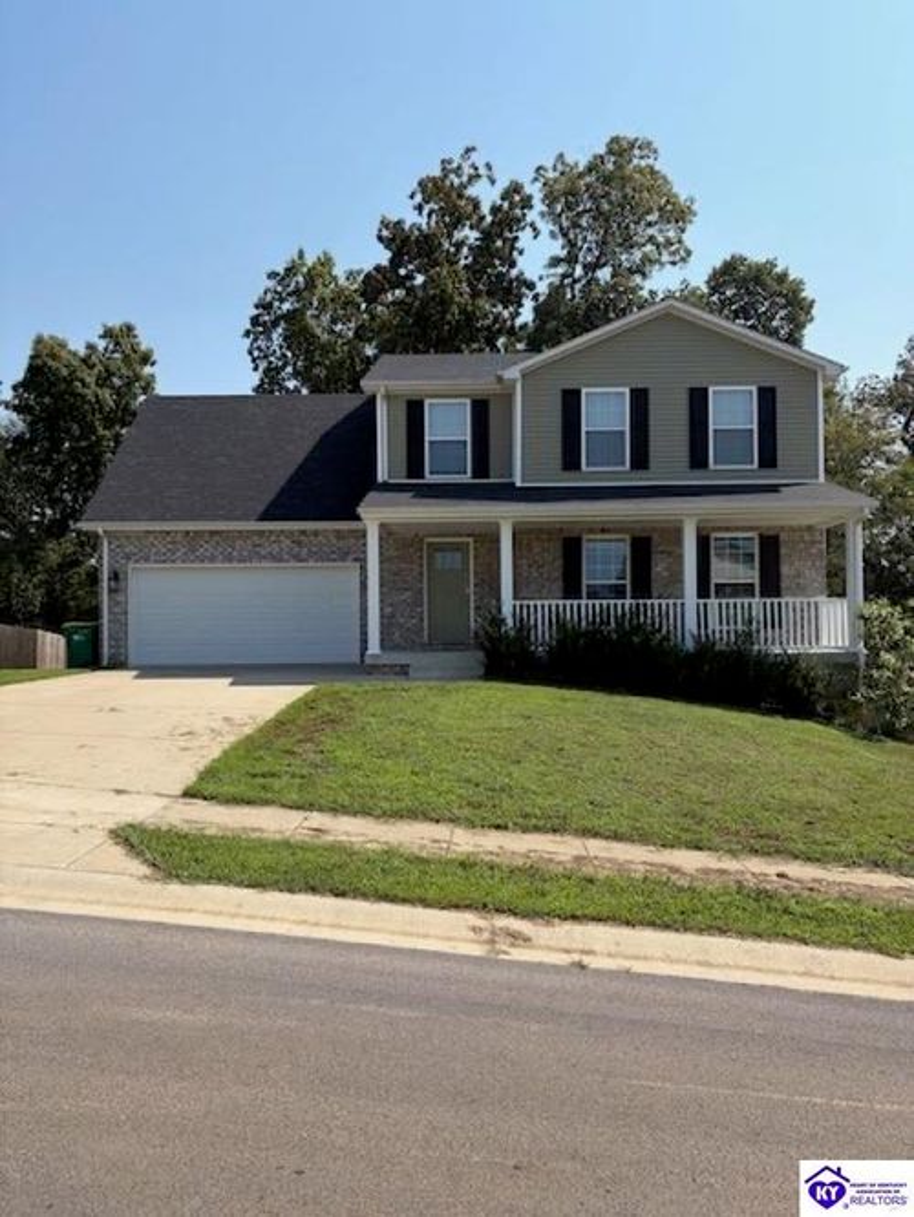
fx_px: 915
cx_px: 457
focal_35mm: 26
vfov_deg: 67.3
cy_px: 608
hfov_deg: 53.1
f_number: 1.6
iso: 50
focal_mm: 5.96
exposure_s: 1/4065
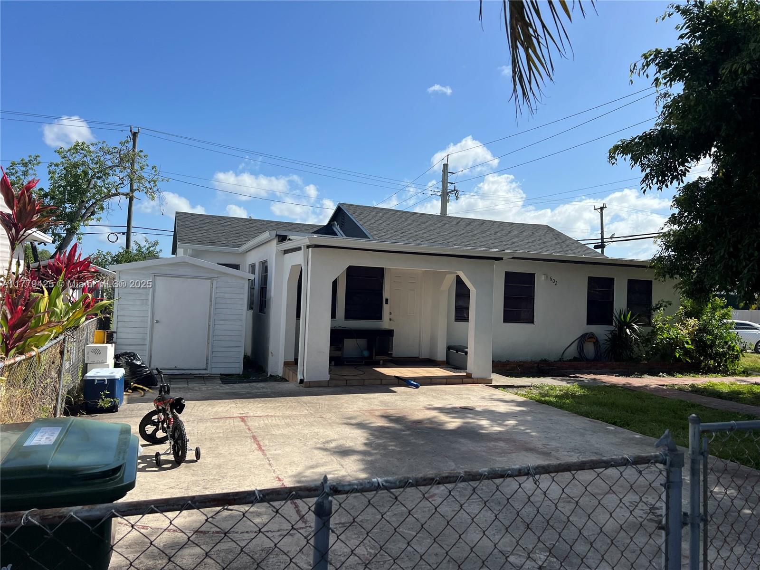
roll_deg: -2.3
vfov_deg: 53.1
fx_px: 571
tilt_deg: +0.3
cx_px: 380
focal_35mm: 26
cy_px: 285
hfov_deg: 67.3
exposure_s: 1/4630
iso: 50
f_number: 1.5
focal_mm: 5.7
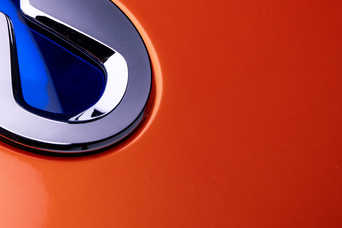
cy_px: 12
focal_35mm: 167
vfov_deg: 8.2
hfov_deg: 12.2
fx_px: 1587
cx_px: -2
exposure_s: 1/100
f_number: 8
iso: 400
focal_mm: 53
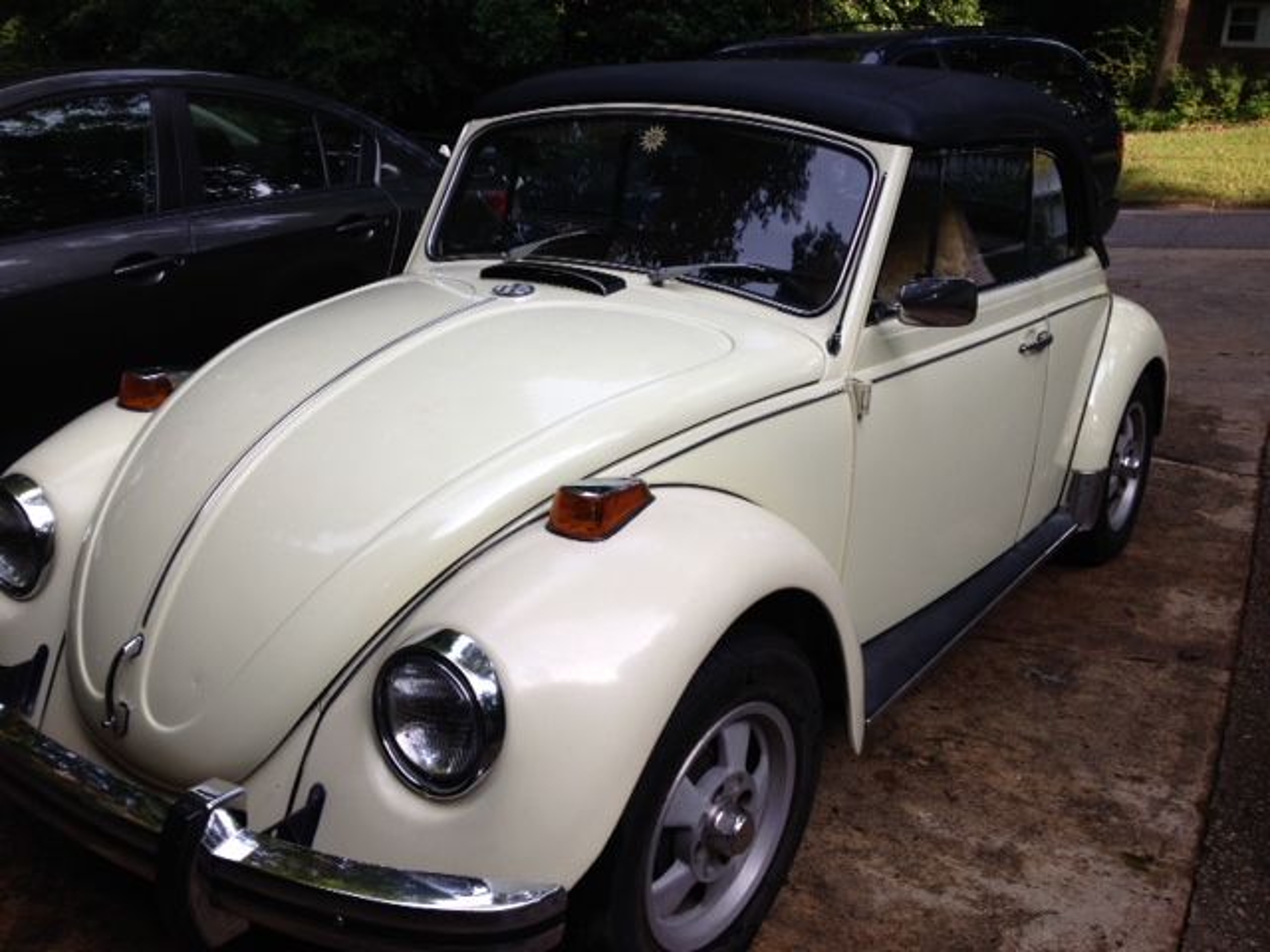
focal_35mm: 35
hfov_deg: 52.6
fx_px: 1284
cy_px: 476
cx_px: 635
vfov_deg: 40.7
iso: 50
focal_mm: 4.28
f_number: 2.4
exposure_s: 1/307
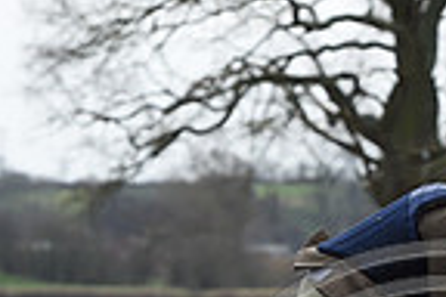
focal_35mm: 585
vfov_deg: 2.3
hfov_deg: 3.5
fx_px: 7247
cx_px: 424
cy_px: 514
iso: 1000
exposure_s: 1/1250
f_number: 5.6
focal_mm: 145
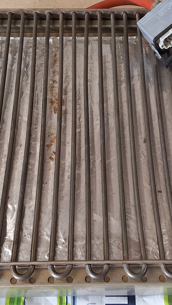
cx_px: 98
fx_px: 381
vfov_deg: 43.7
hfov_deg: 25.4
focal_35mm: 47
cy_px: 162
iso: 160
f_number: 1.9
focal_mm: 2.91
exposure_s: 1/40
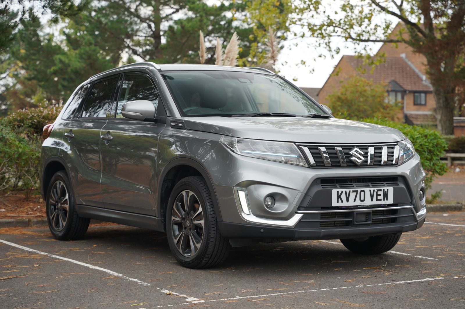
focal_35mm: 70
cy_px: 154
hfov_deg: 28.9
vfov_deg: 19.4
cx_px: 232
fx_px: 903
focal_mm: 70
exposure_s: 1/80
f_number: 4
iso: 200
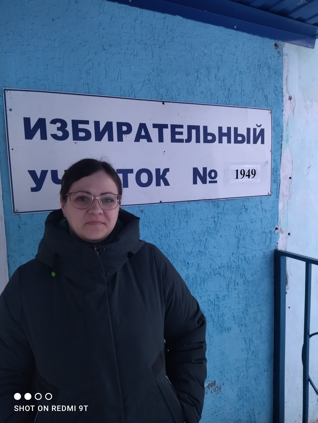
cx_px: 159
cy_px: 212
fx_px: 331
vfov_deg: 65.3
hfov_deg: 51.4
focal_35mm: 27
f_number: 1.79
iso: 534
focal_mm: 4.74
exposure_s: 1/17
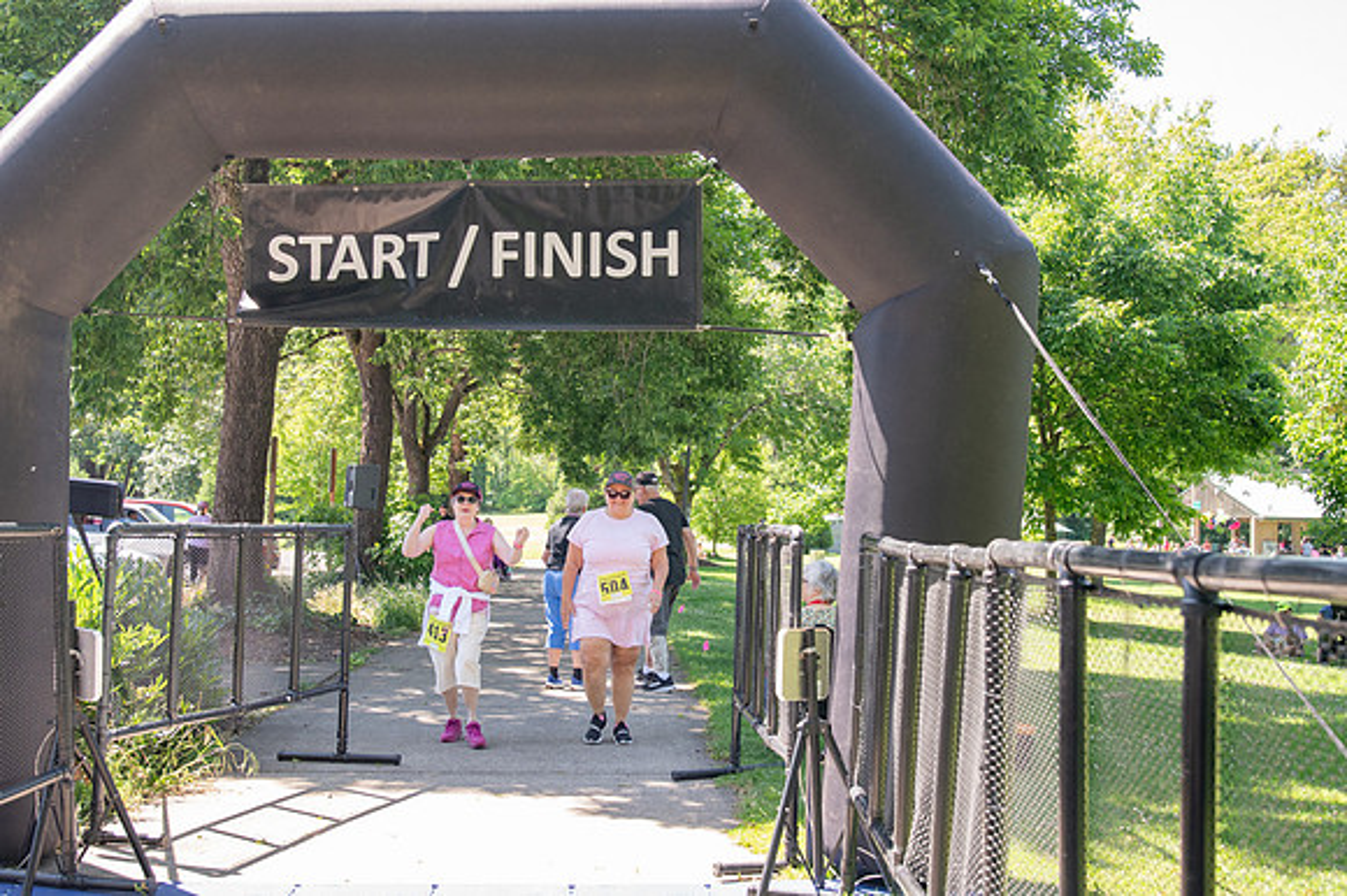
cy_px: 448
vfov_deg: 29.2
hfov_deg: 42.8
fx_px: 1720
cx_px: 674
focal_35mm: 46
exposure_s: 1/400
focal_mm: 31
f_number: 4
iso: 500
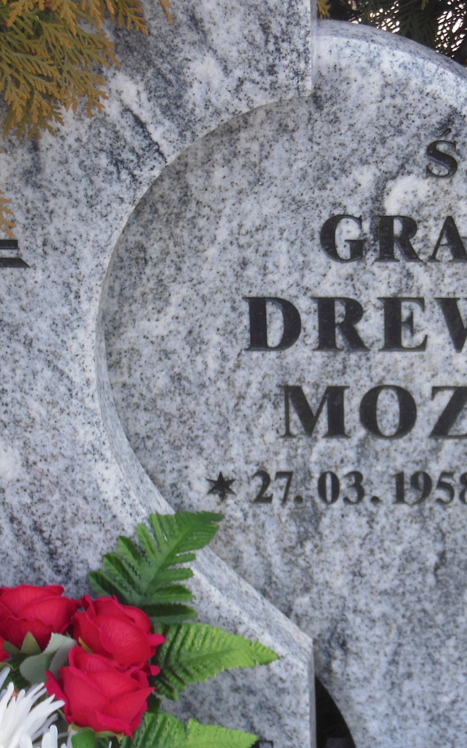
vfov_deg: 18.3
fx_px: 2322
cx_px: 454
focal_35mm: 114
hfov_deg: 11.4
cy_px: 432
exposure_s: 1/100
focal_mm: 11.7
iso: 125
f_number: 4.3
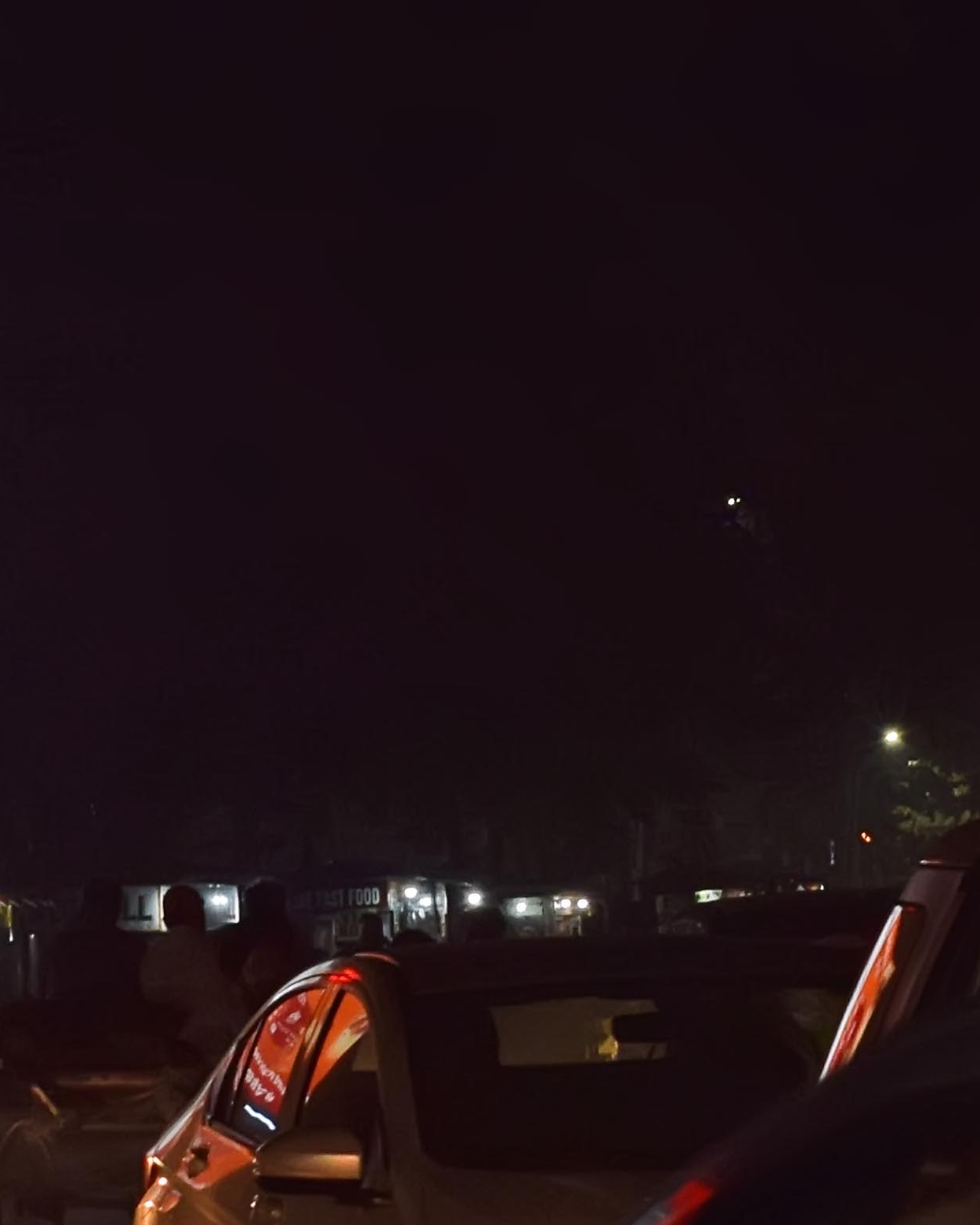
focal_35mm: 136
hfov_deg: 11.1
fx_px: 4924
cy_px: 1413
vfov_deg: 13.8
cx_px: -324
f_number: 8
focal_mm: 25
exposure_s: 1/50
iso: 400
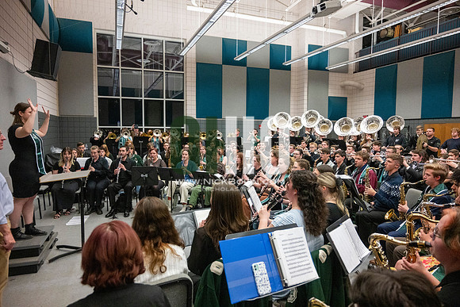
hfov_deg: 73.7
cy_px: 154
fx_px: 307
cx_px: 230
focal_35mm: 24
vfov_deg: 53.2
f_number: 4
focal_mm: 24
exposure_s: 1/500
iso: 10000
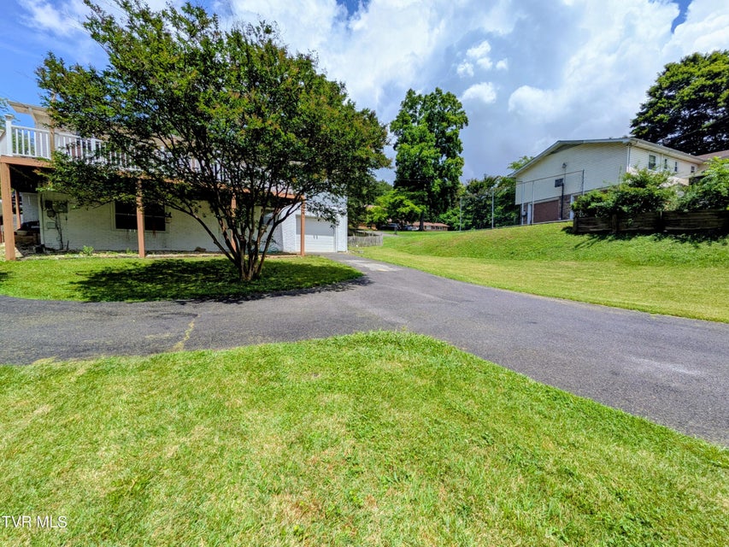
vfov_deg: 85.7
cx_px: 364
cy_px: 274
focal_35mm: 14
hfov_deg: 102.1
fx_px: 295
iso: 44
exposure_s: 1/2294
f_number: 2.2
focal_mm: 1.85
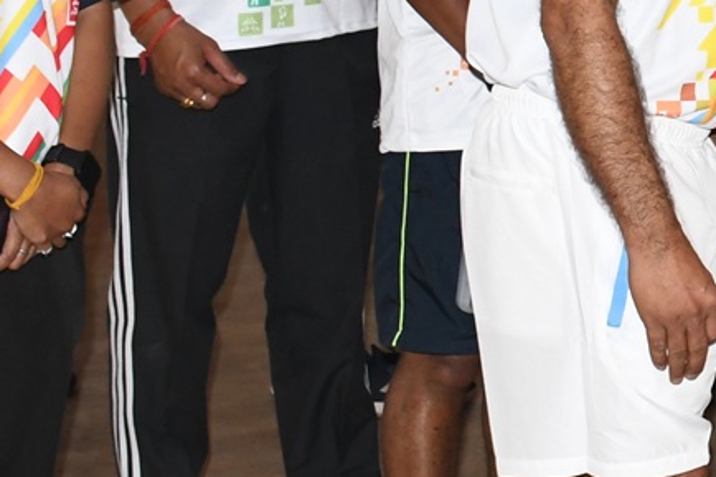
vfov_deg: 10.7
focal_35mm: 127
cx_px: 1021
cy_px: 22
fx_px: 2525
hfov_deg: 15.1
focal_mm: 22
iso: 1600
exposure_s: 1/60
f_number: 6.3
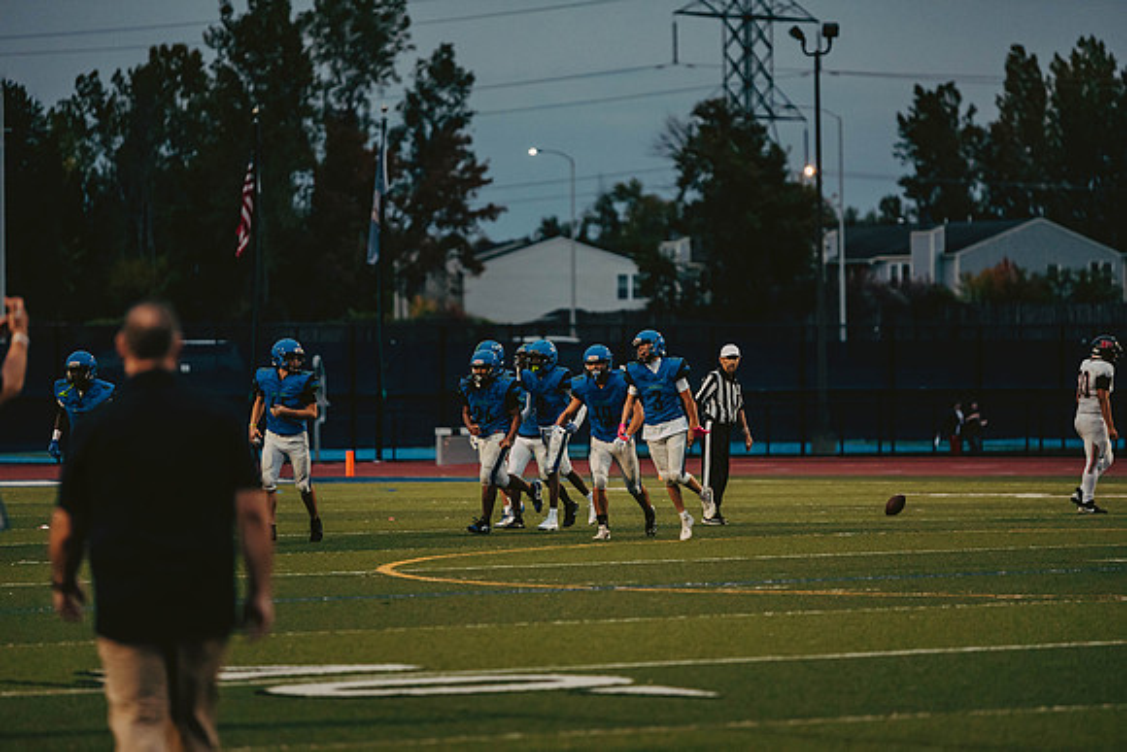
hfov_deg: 10.3
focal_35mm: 200
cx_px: 564
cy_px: 376
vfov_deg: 6.9
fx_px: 6262
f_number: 2.8
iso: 2000
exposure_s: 1/1250
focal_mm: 200
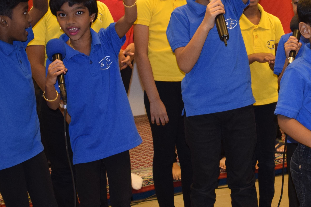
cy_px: 46
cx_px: 222
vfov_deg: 13.3
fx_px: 883
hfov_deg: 19.9
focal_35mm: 102
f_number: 4
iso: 1000
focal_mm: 27
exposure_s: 1/60
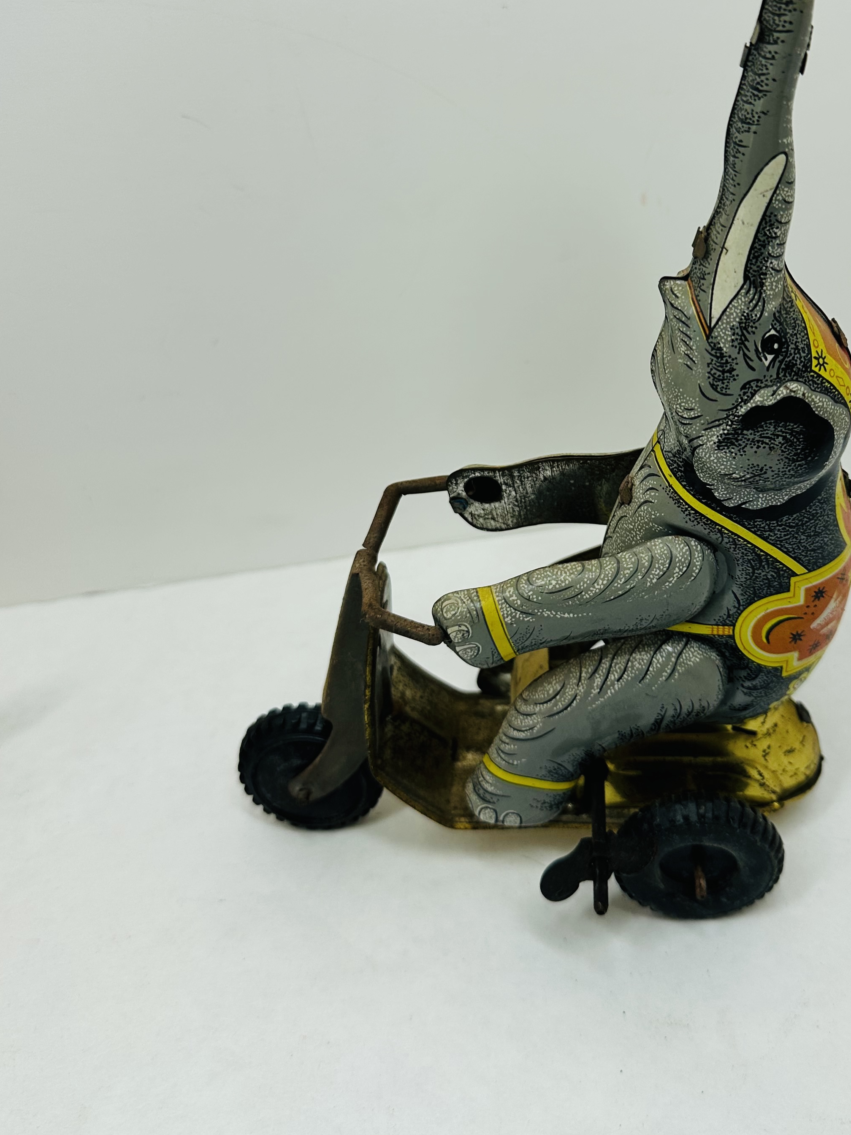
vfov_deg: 50.4
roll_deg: +1.0
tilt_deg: -31.7
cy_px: 377
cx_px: 554
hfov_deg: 39.3
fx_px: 1180
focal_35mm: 36
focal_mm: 6.86
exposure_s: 1/779
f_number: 1.78
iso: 80
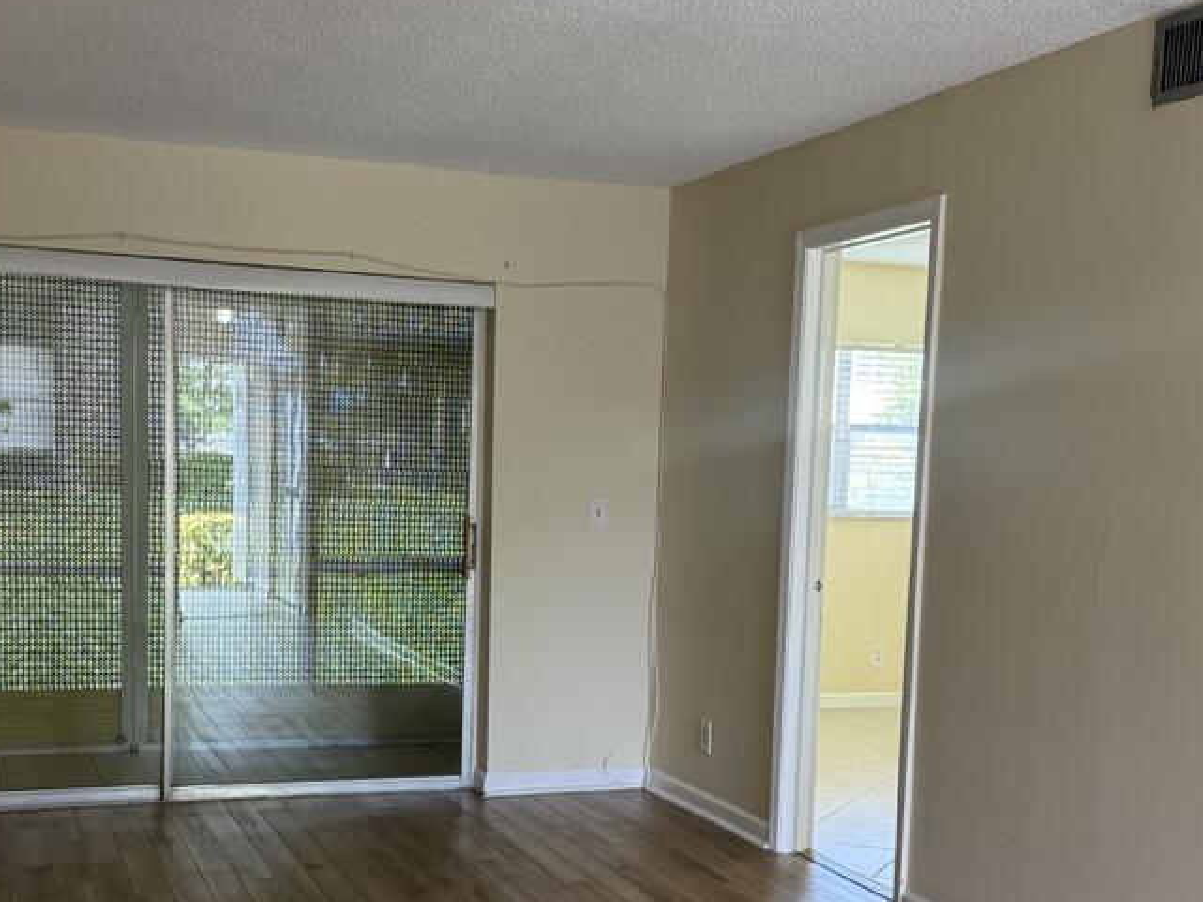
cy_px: 637
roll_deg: -1.9
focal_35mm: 48
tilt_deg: -5.4
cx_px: 579
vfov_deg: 29.9
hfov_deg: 39.7
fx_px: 1668
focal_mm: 6.76
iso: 200
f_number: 1.78
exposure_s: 1/120
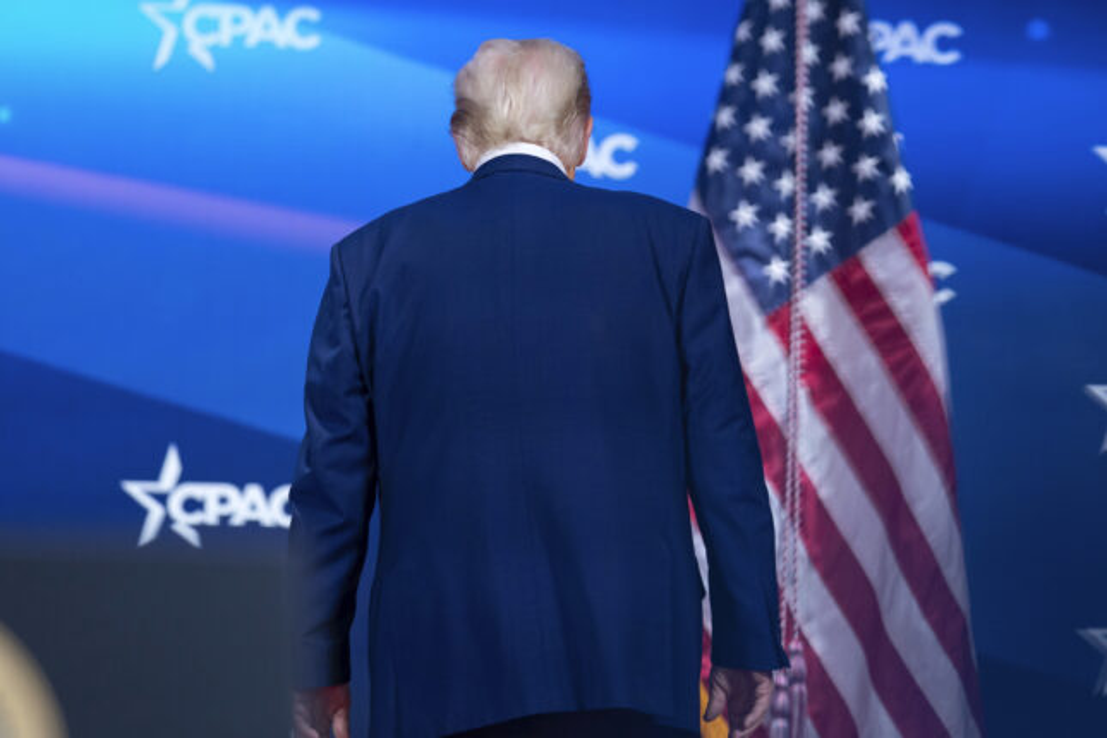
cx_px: 554
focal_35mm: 400
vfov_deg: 3.4
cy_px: 369
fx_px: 12299
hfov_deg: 5.2
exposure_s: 1/320
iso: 800
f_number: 3.5
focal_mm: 400
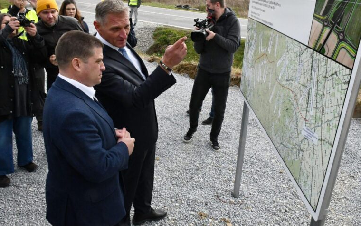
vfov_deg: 37.3
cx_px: 181
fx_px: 335
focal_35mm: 34
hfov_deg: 56.7
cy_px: 107
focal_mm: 22
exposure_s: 1/1250
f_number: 18
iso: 2500
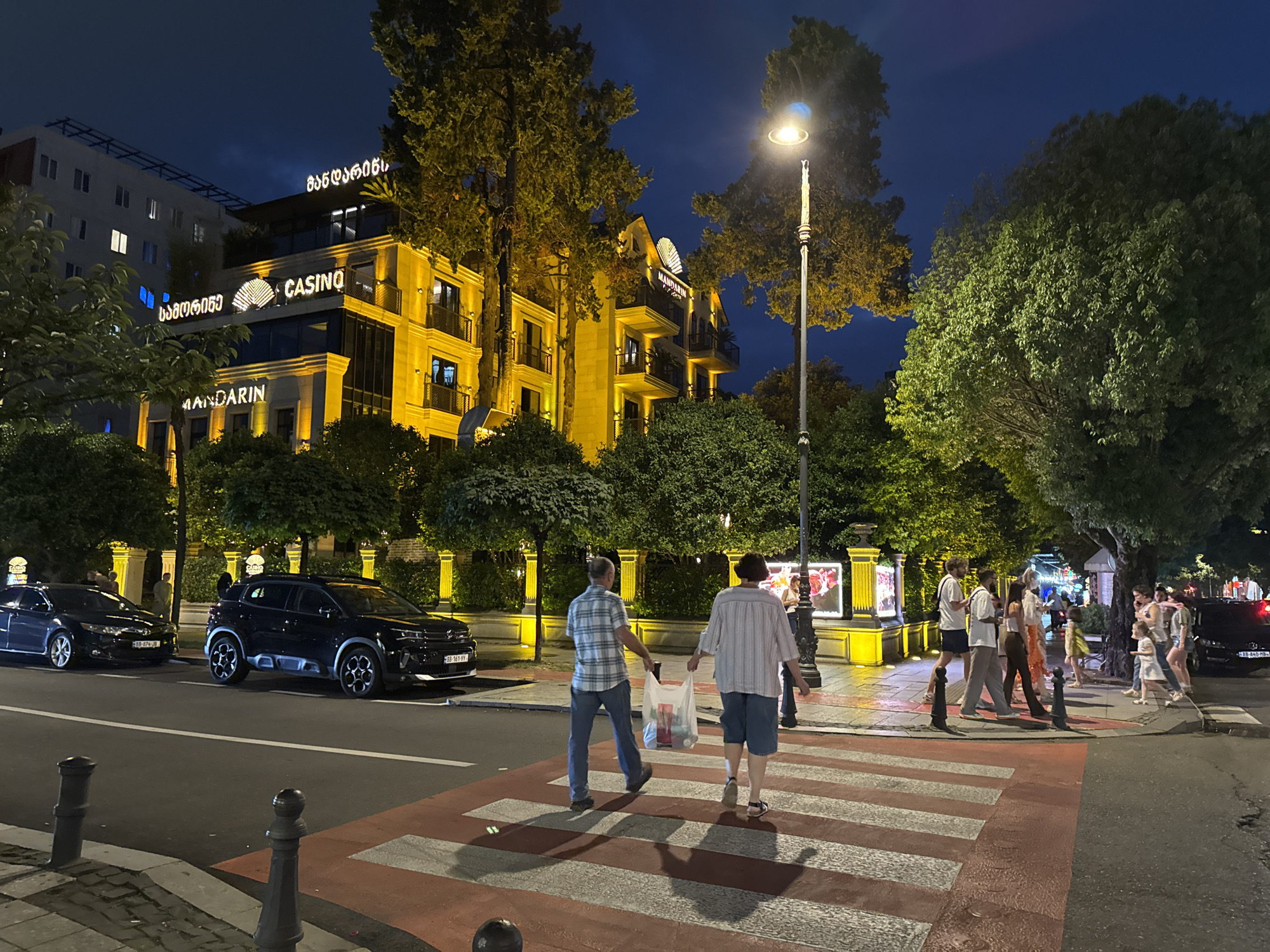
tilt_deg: +6.0
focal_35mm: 24
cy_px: 476
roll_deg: -1.1
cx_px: 635
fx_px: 881
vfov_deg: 56.8
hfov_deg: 71.6
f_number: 1.78
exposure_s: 1/40
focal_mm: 6.76
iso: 1000
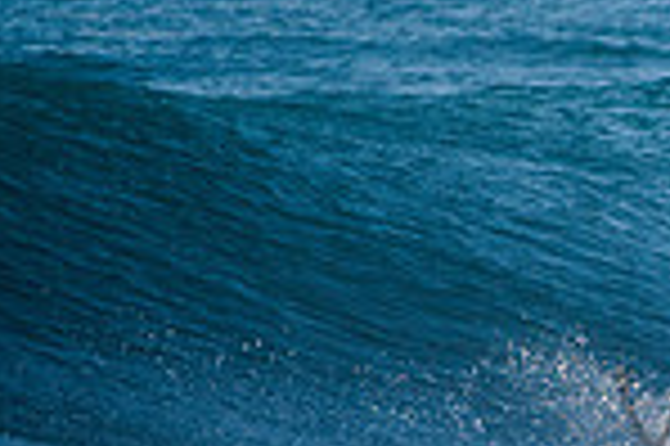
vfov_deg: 0.7
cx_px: 1079
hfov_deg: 1.1
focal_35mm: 1952
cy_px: 399
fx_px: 36289
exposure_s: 1/1600
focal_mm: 500
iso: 200
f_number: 5.6
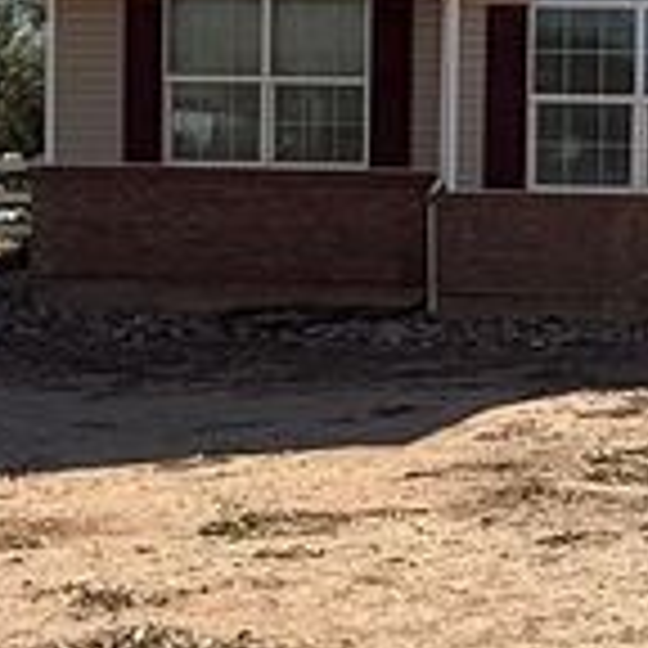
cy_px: 171
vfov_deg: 19.6
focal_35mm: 88
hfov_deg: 17.4
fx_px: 1864
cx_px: 1017
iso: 50
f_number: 2.2
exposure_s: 1/2320
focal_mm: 2.22
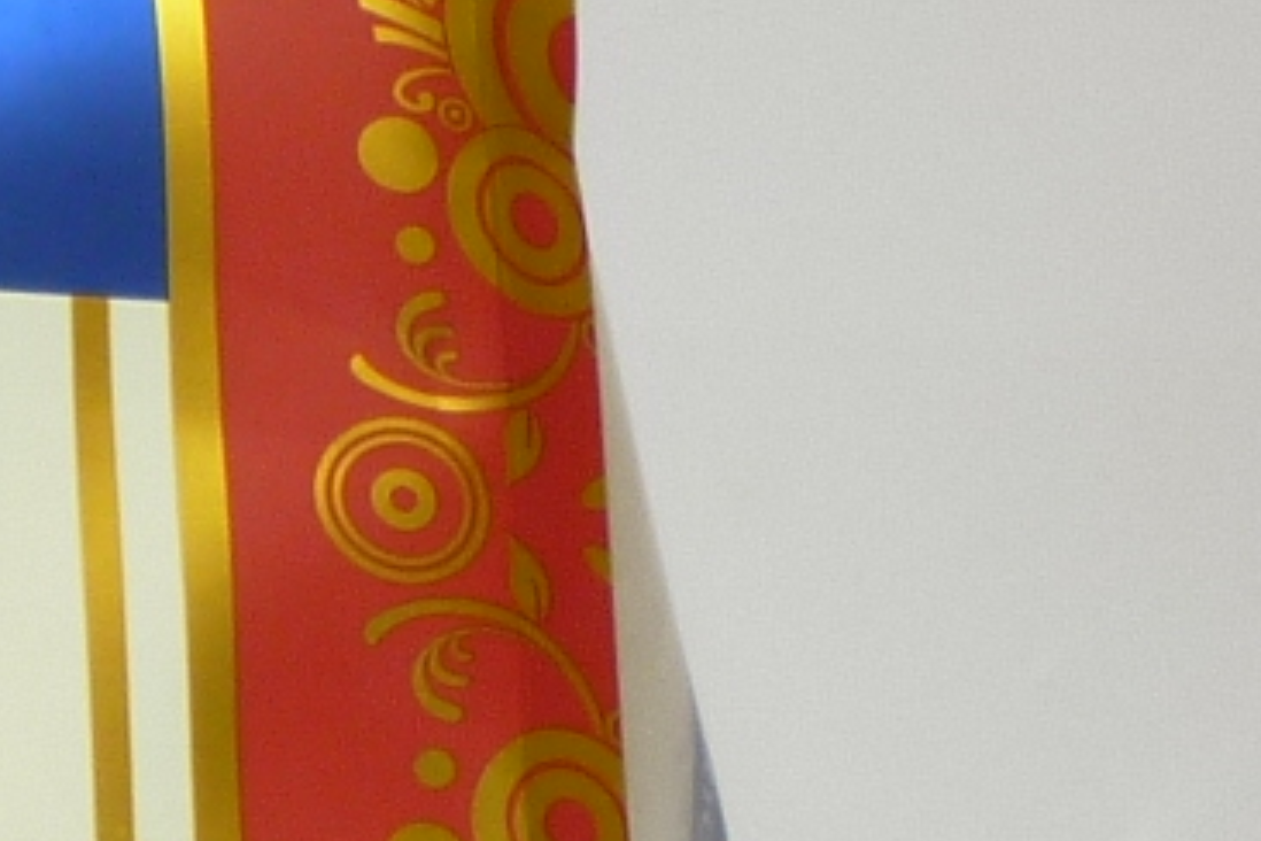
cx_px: -1020
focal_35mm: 192
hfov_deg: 10.1
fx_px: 6725
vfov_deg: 6.9
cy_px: 1665
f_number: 2.8
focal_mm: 5.5
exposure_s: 1/30
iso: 100
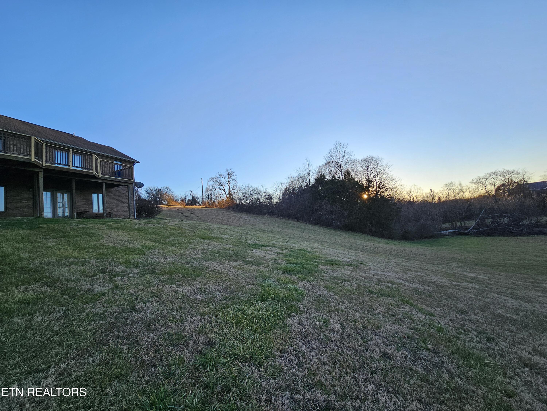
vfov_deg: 89.9
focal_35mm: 13
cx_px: 274
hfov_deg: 106.2
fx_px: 205
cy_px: 206
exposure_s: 1/447
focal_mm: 2.2
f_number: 2.2
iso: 50
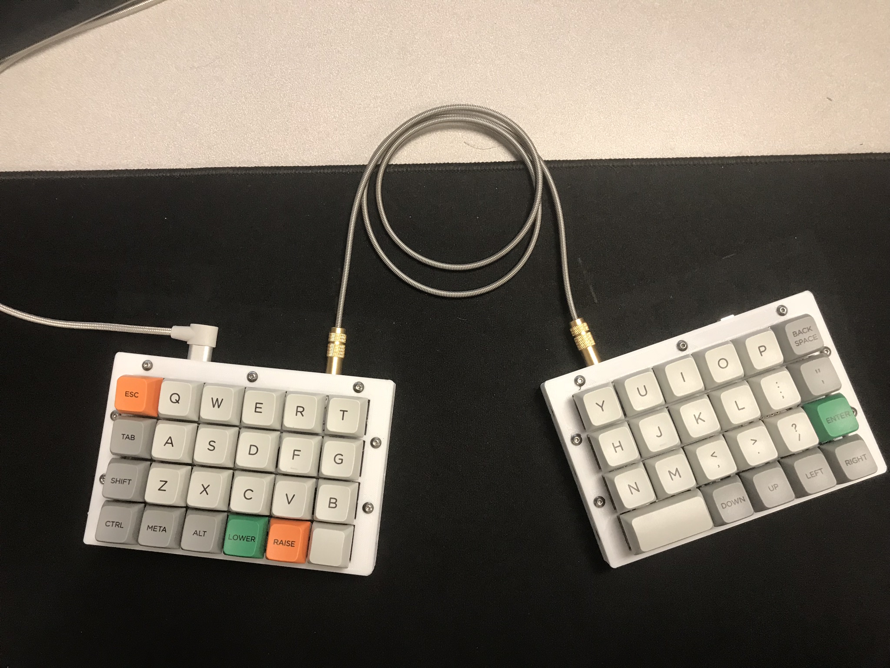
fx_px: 720
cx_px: 445
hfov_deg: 63.4
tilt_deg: -83.0
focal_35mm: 28
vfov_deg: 49.7
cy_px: 334
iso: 40
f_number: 1.8
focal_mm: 3.99
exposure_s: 1/20
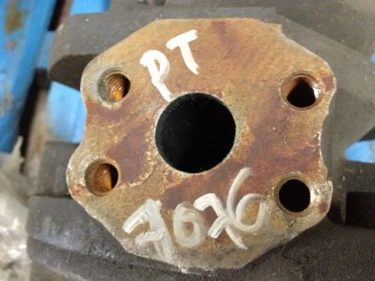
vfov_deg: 40.7
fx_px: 379
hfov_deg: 52.6
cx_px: 188
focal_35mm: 35
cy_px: 140
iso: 800
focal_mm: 4.28
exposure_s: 1/15
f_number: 2.4
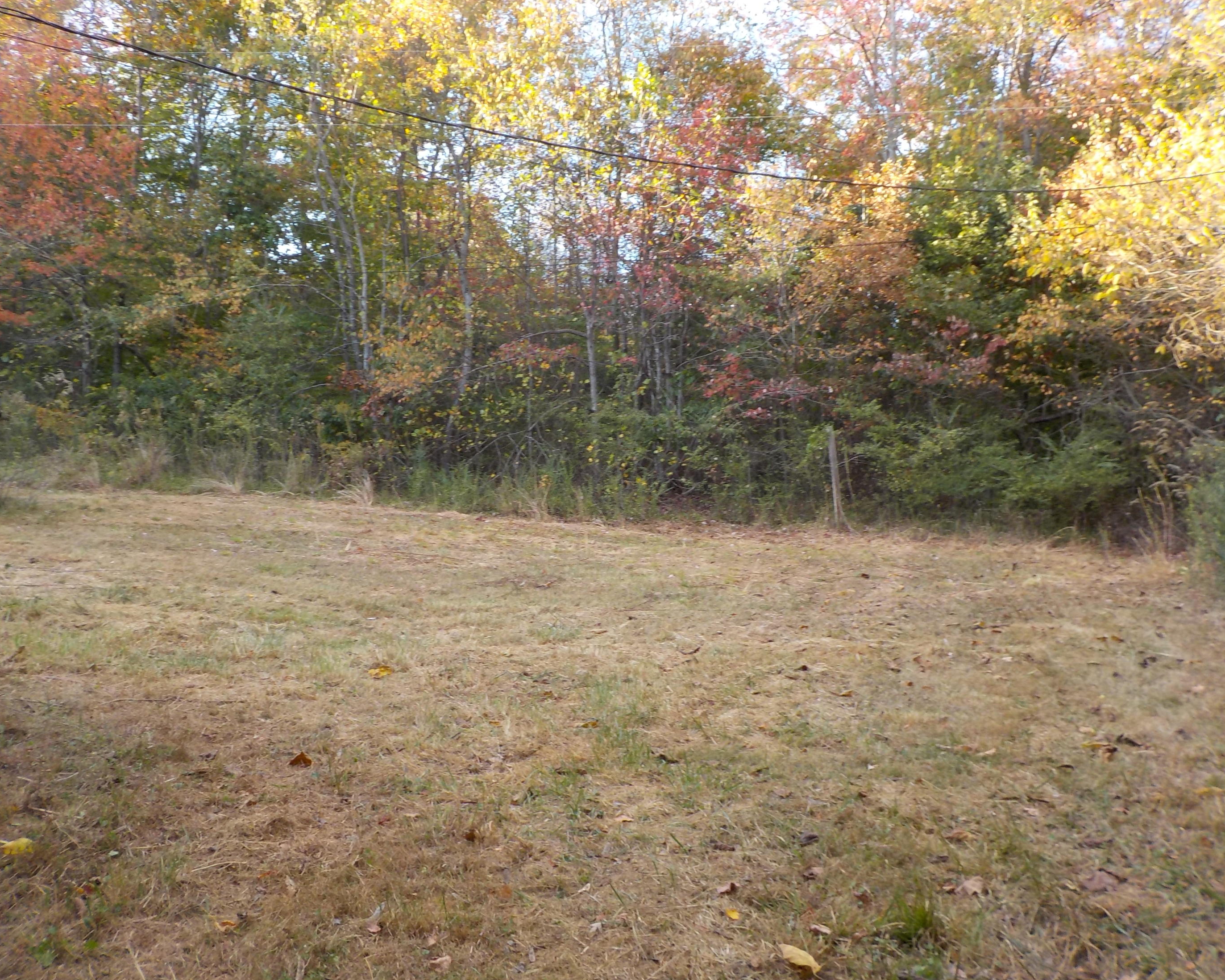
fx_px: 1160
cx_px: 586
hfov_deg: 55.6
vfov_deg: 45.8
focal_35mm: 32
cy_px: 497
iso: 125
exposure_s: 1/100
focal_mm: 4.1
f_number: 3.3
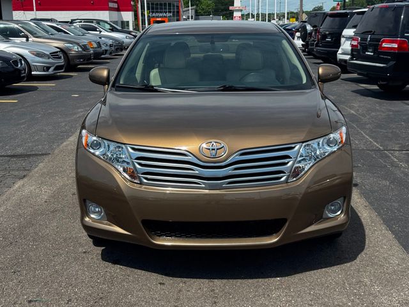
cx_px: 204
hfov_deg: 39.7
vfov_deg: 30.3
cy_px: 154
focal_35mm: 48
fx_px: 567
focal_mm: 6.76
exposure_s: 1/4975
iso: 64
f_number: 1.78
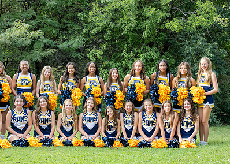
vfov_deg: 18.1
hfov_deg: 25.0
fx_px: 516
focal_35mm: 79
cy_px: 102
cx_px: 81
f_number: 3.2
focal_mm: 50
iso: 1250
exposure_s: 1/500
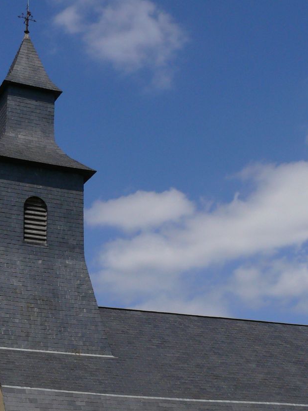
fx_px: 913
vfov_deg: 25.1
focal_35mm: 77
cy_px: 301
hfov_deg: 19.1
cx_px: 169
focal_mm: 7.4
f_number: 8
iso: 100
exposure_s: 1/500
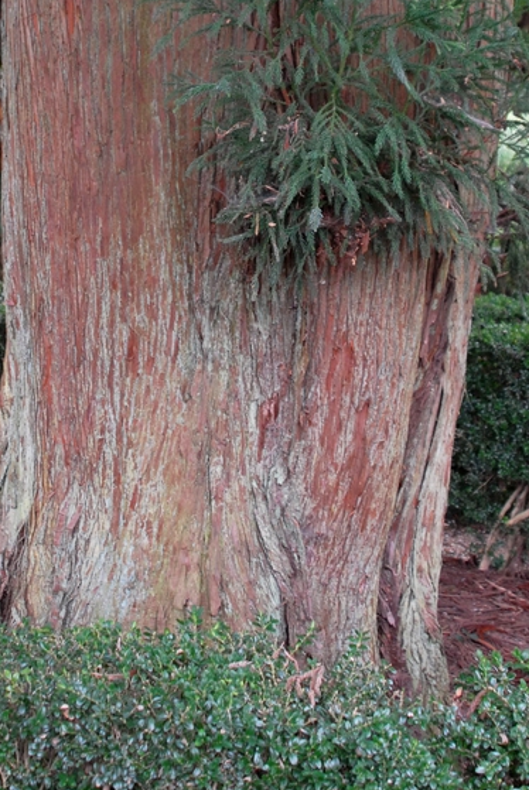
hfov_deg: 17.8
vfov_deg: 25.5
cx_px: 238
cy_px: 88
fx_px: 1693
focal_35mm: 77
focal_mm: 28
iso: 400
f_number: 4.5
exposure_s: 1/80
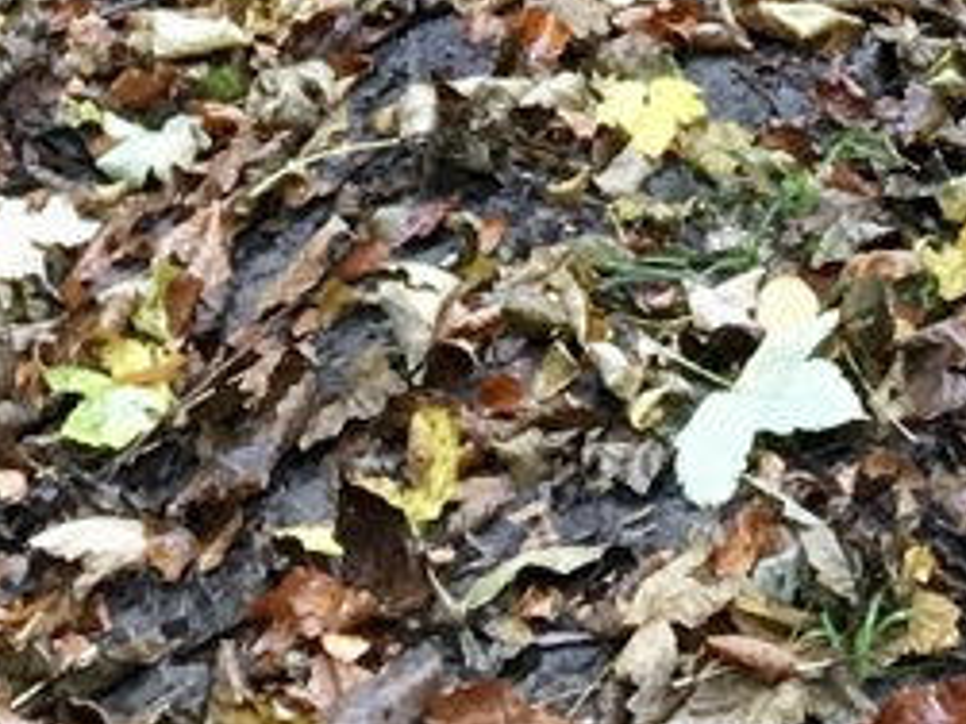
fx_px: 5802
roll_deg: -1.4
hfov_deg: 9.5
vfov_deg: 6.2
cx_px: 527
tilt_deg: -16.1
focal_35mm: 208
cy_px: -1864
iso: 125
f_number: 2.2
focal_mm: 4.15
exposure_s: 1/33
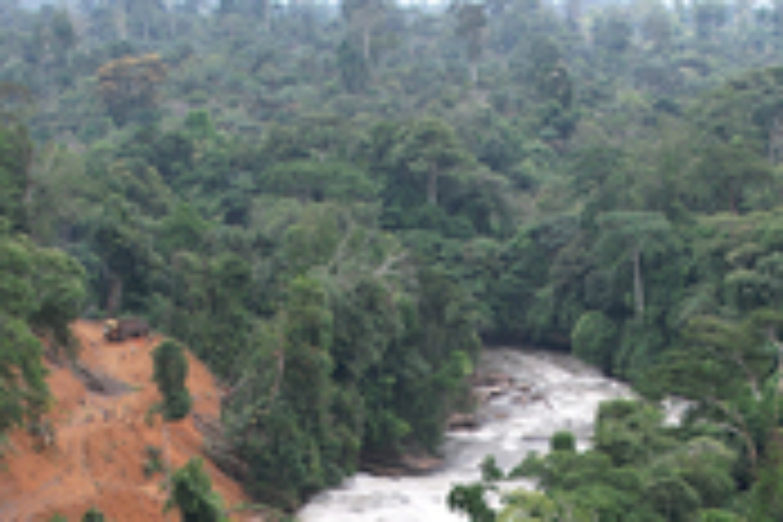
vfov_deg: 16.4
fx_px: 1653
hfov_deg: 26.5
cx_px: 513
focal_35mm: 76
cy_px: 770
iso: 100
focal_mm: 8.38
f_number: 2.8
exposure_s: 1/400
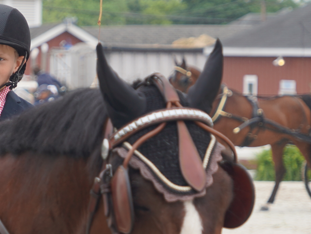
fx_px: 3531
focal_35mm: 393
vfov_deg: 3.8
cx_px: -52
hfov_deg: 5.0
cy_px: 170
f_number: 6.3
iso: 200
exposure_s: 1/160
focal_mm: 124
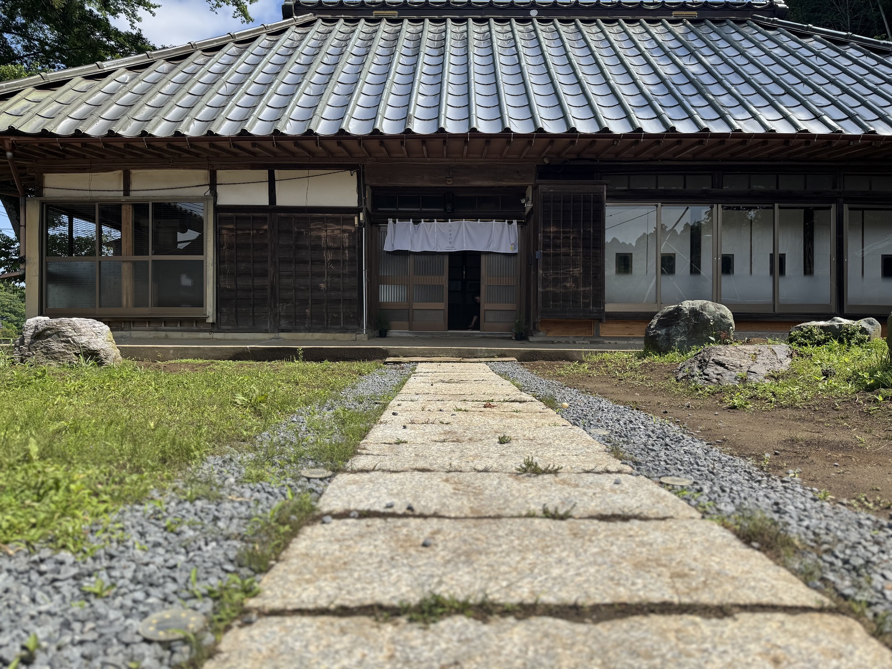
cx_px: 446
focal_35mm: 24
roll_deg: +0.1
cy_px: 334
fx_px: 618
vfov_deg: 56.8
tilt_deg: +1.0
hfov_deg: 71.6
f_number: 1.78
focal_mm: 6.76
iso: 80
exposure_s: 1/2710
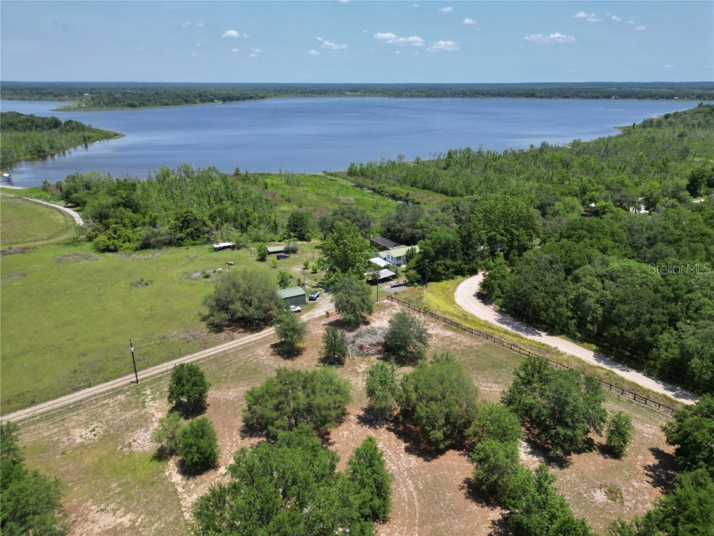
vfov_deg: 56.8
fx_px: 495
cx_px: 357
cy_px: 268
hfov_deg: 71.6
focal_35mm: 24
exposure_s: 1/2500
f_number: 1.7
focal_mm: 6.72
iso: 110
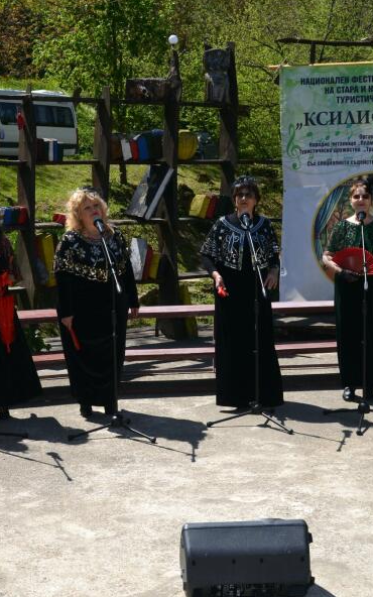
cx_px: 193
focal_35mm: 62
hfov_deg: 21.0
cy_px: 295
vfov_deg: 33.0
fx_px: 1008
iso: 100
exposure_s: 1/200
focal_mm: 40
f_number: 7.1
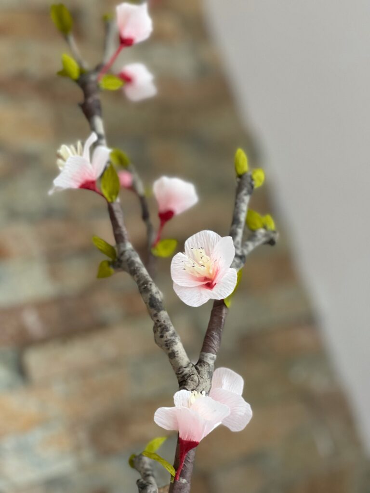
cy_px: 246
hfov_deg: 22.9
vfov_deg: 30.3
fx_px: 912
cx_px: 185
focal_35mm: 64
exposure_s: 1/40
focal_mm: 7.5
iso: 400
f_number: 2.2
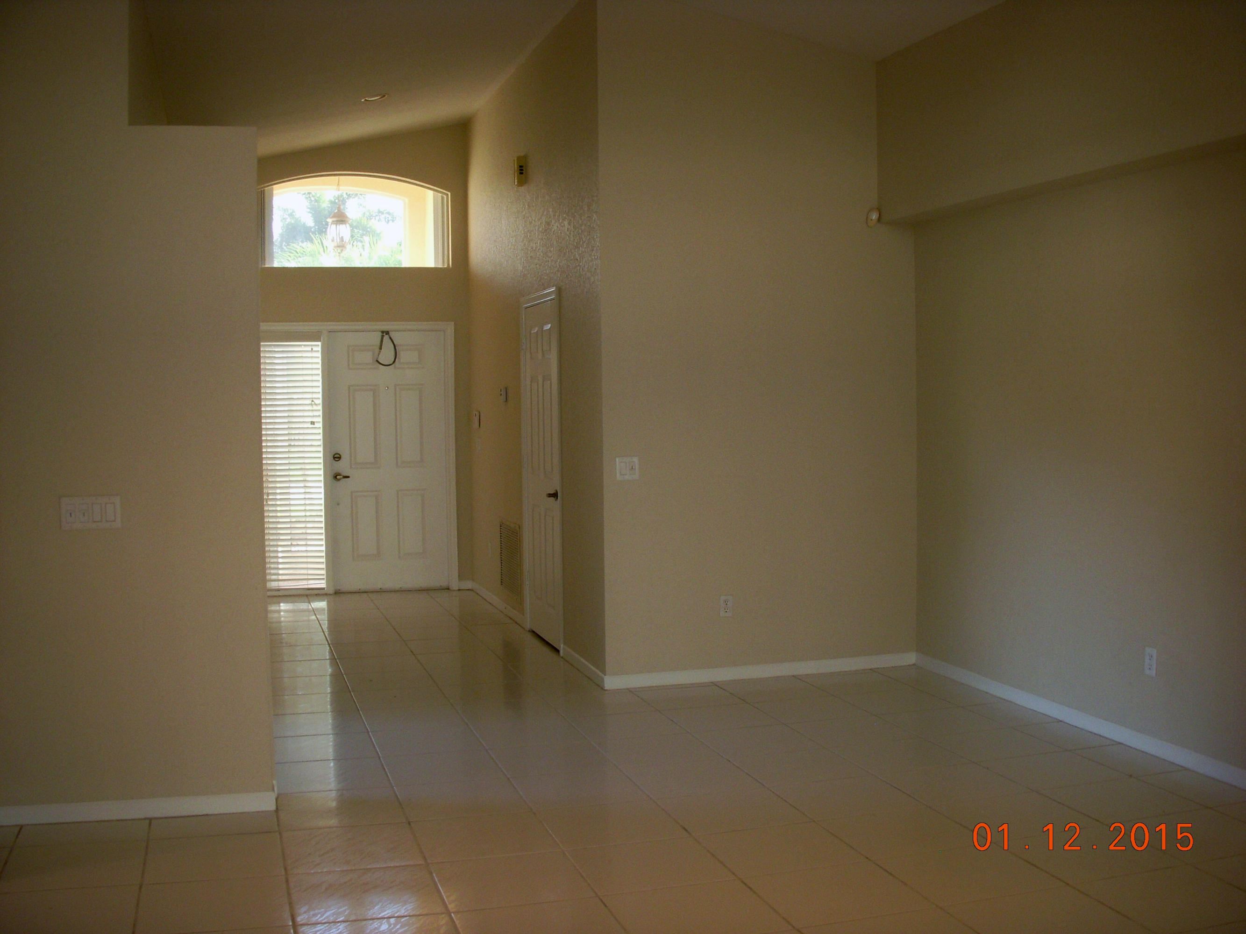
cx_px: 623
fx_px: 1368
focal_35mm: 38
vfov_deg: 37.7
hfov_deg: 49.0
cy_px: 467
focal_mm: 6.3
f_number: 3.3
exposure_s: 1/30
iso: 160
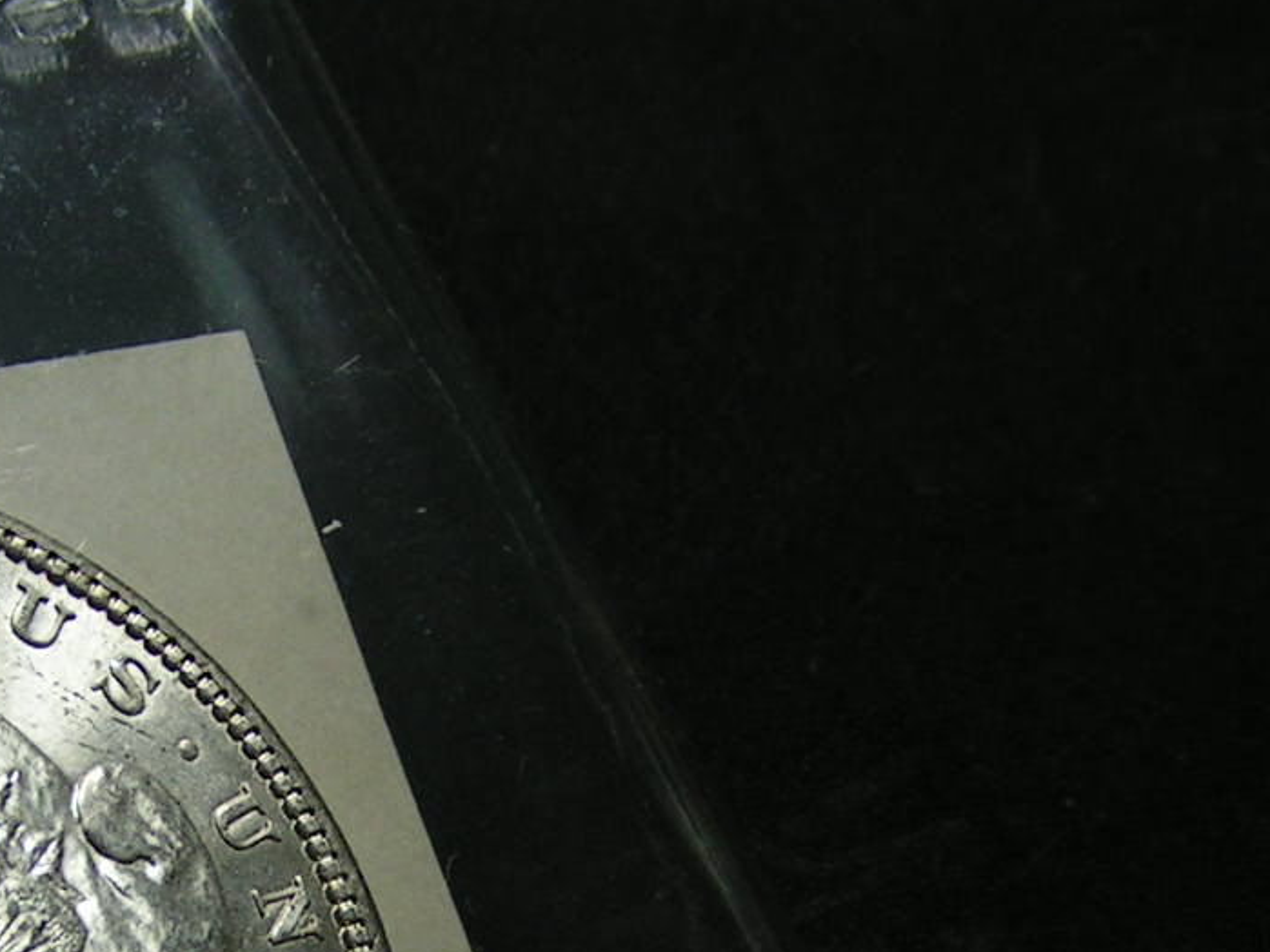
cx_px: 209
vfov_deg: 16.7
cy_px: 890
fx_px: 3191
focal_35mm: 87
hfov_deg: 22.1
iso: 50
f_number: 4
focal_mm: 5.8
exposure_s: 1/60
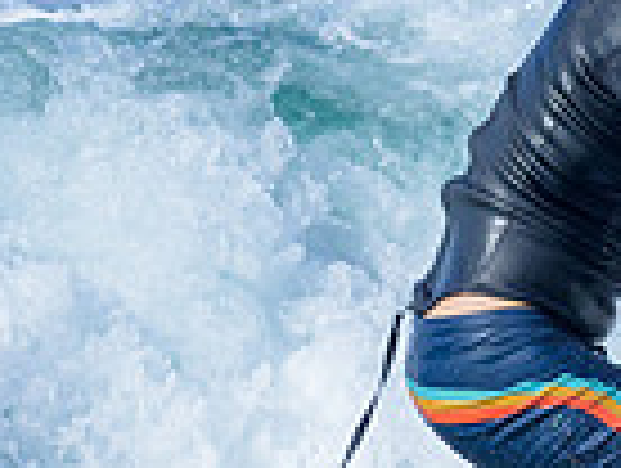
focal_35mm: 3703
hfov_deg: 0.5
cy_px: 447
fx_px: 66546
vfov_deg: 0.4
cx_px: 425
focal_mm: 800
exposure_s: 1/2000
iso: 250
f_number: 6.3
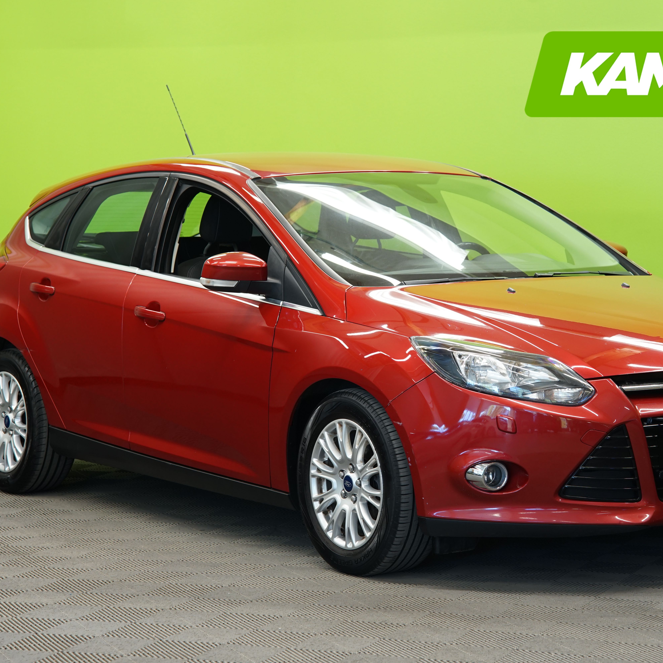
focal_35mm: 96
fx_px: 2080
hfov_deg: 18.1
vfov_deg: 18.1
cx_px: 399
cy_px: 332
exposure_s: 1/15
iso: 500
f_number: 5.6
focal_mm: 75
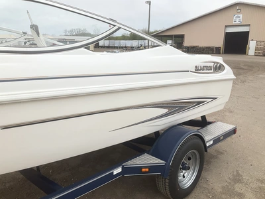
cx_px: 132
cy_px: 100
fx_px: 222
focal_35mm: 29
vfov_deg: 48.2
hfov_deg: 61.7
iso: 25
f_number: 1.8
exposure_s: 1/1577
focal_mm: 3
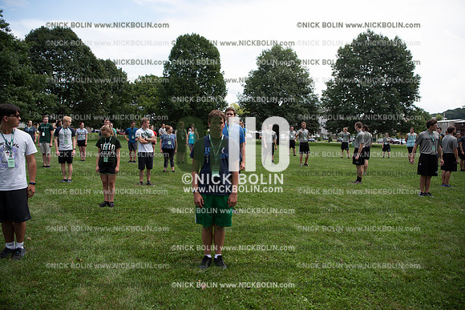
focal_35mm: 24
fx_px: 310
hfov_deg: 73.7
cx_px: 232
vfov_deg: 53.2
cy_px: 155
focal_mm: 24
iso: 125
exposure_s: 1/640
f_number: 3.5
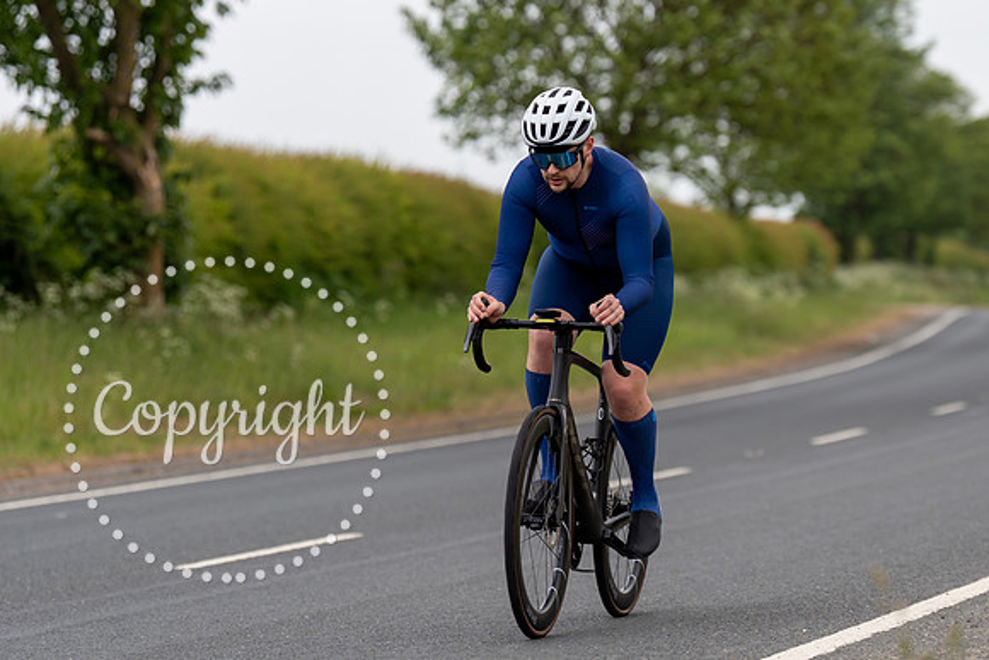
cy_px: 237
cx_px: 581
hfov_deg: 11.8
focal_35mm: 174
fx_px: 4780
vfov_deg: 7.9
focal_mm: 130
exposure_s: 1/1250
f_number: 3.2
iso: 160
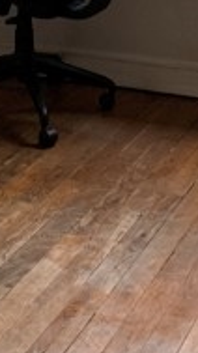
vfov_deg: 20.6
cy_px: -157
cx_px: 153
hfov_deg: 13.4
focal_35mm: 90
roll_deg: -0.1
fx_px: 842
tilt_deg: -1.5
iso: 320
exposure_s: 1/60
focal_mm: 4.25
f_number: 1.8
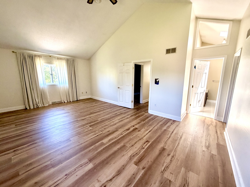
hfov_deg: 102.1
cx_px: 125
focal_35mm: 14
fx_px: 101
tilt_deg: -9.9
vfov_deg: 85.7
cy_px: 94
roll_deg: +0.3
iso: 250
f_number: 2.2
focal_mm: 2.22
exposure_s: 1/121
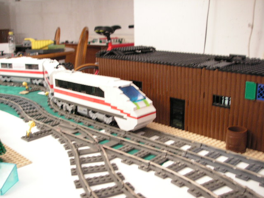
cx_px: 132
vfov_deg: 38.7
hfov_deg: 50.1
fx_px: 282
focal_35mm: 37
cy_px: 99
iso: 100
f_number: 3.3
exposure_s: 1/4
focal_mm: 6.3
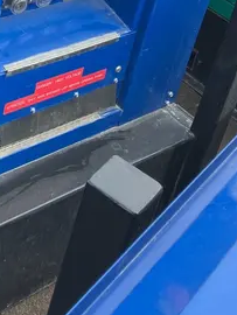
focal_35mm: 76
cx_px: -50
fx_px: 693
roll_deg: -7.1
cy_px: -53
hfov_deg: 18.4
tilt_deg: -27.7
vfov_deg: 23.6
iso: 32
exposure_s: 1/501
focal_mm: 3.99
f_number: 1.8
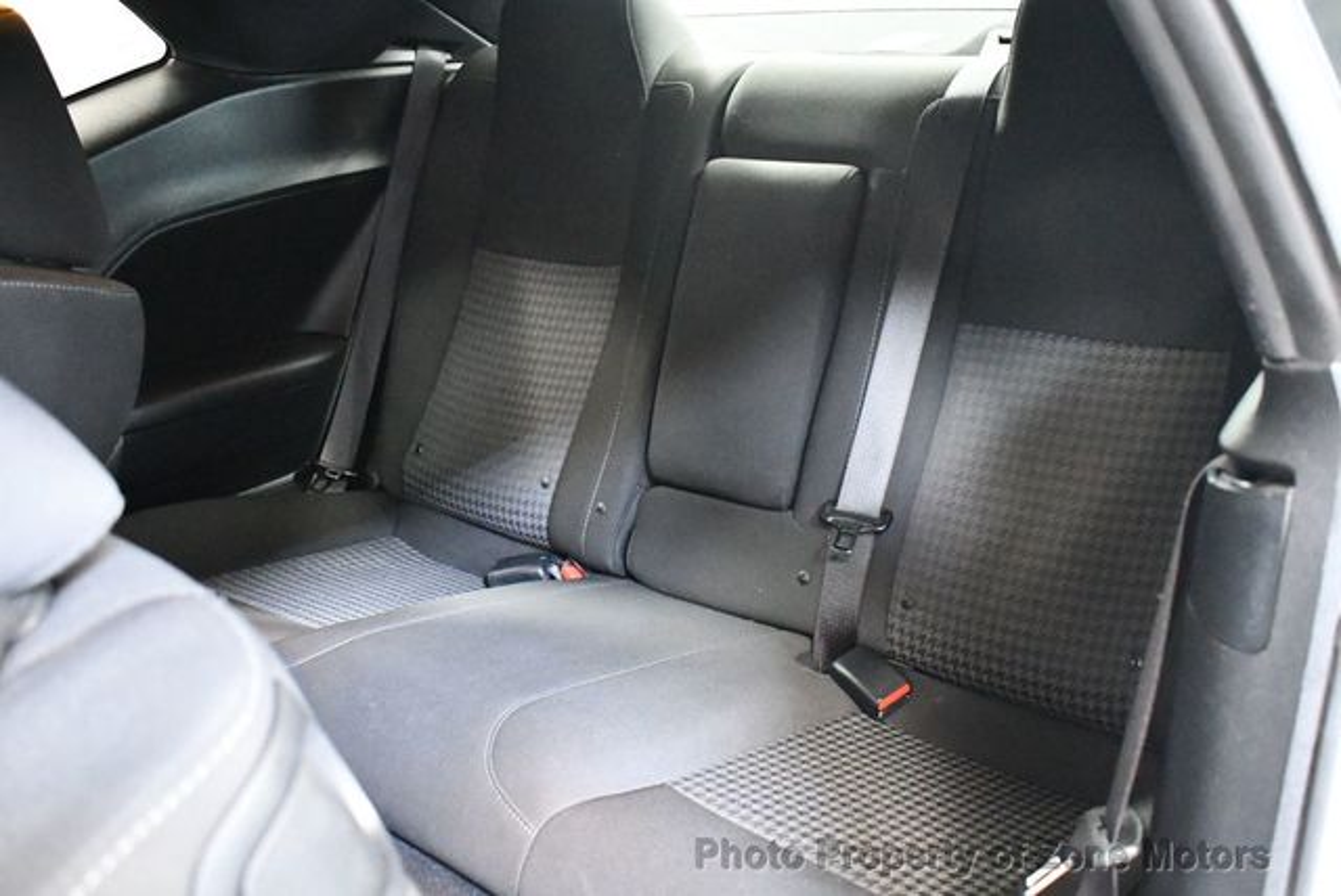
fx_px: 1342
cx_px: 670
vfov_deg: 36.9
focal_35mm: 36
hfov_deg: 53.1
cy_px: 448
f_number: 3.5
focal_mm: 18
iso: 12800
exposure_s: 1/50
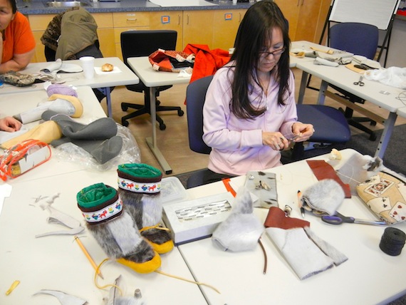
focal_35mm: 30
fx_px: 352
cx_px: 203
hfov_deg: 59.9
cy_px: 152
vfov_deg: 46.8
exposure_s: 1/46.3
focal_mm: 5.4
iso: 800
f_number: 3.5
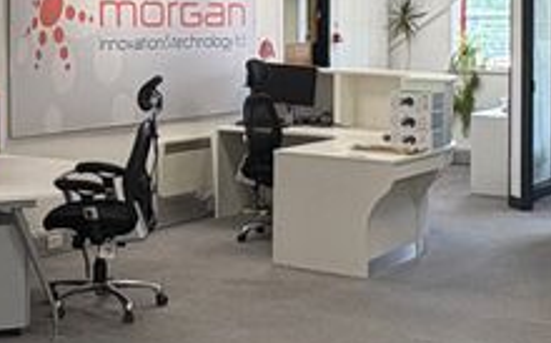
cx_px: 118
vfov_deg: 17.2
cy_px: 59
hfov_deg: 27.0
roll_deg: +0.2
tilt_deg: -1.2
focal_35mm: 75
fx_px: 1125
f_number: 2.2
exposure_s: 1/100
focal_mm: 2.22
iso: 160
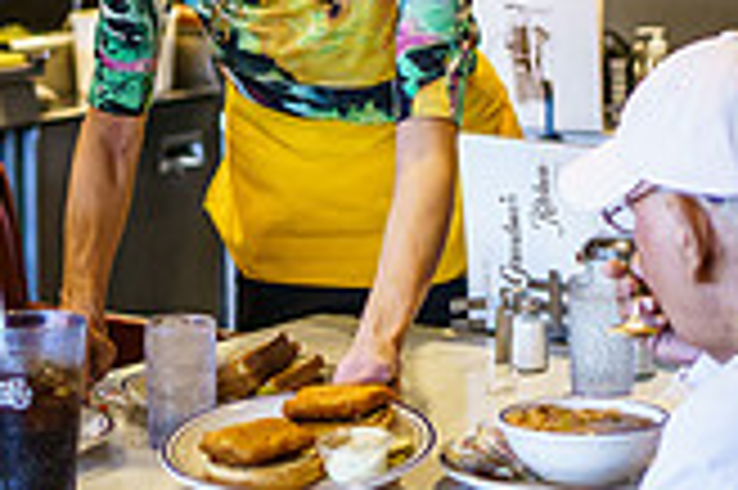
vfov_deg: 10.6
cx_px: 382
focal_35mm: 127
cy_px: -62
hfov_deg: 16.1
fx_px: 2601
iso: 3200
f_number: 2
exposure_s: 1/200
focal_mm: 35
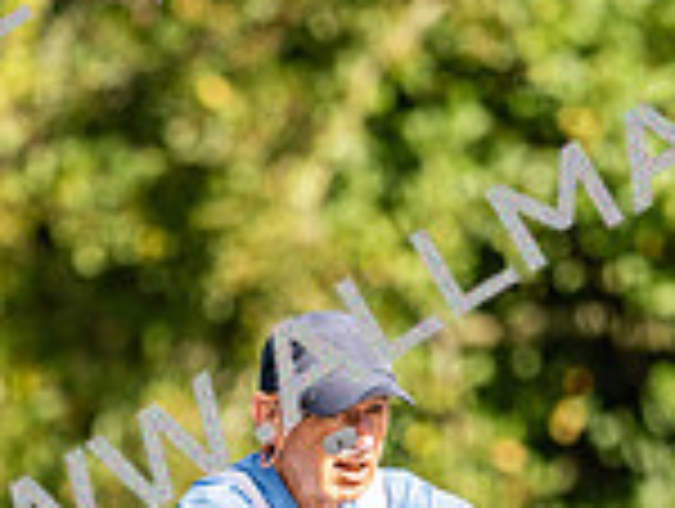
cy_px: 659
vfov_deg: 1.0
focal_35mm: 1487
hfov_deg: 1.3
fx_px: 29042
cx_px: 387
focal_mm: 400
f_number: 4.5
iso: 360
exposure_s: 1/2000
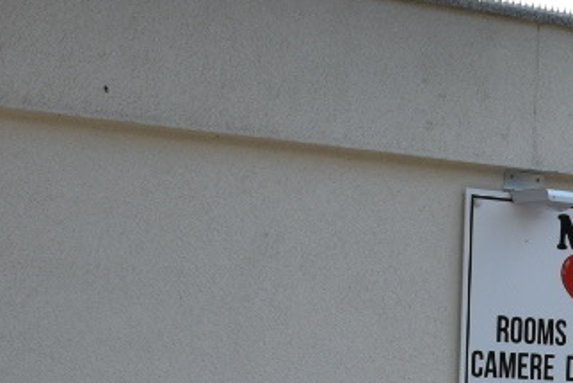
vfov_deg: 8.2
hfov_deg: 11.4
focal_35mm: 166
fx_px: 2643
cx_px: 1077
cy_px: 442
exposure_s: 1/125
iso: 125
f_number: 11
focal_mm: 22
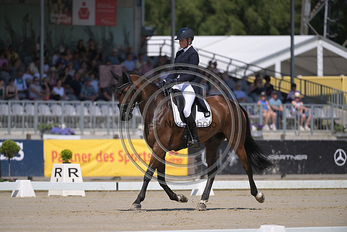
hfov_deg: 6.1
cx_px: 174
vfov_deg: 4.0
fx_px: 3278
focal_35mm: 340
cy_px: 116
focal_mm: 340
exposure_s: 1/1250
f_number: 5
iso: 140
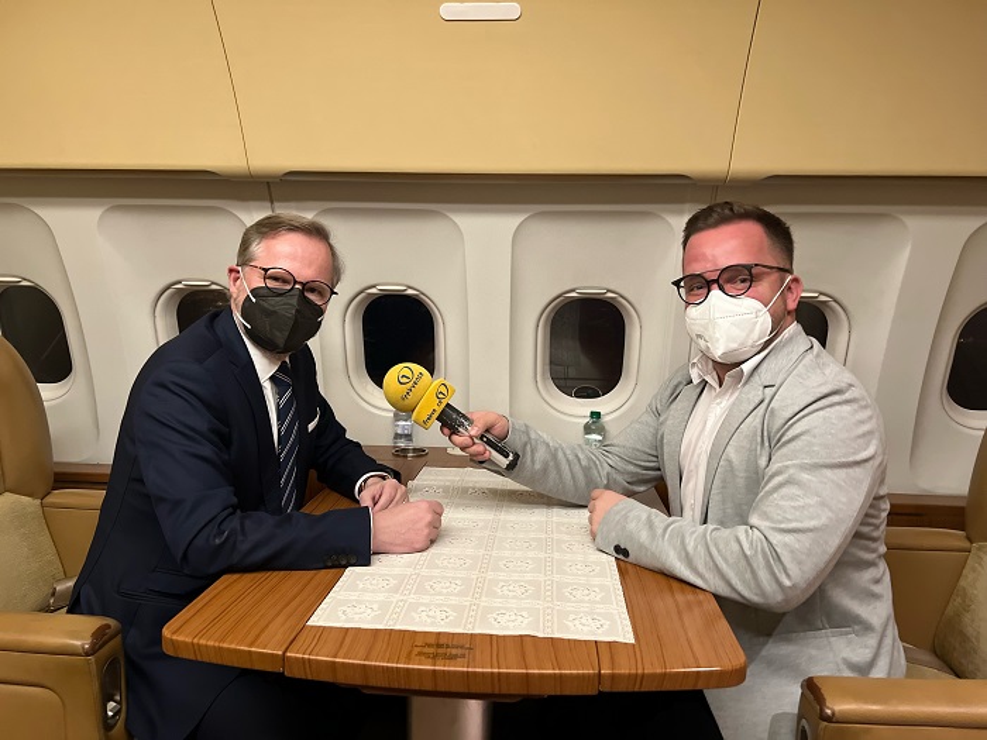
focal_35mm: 26
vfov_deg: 53.1
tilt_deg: -5.2
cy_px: 370
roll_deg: -1.8
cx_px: 494
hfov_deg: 67.3
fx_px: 741
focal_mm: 5.7
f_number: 1.5
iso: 800
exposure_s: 1/29
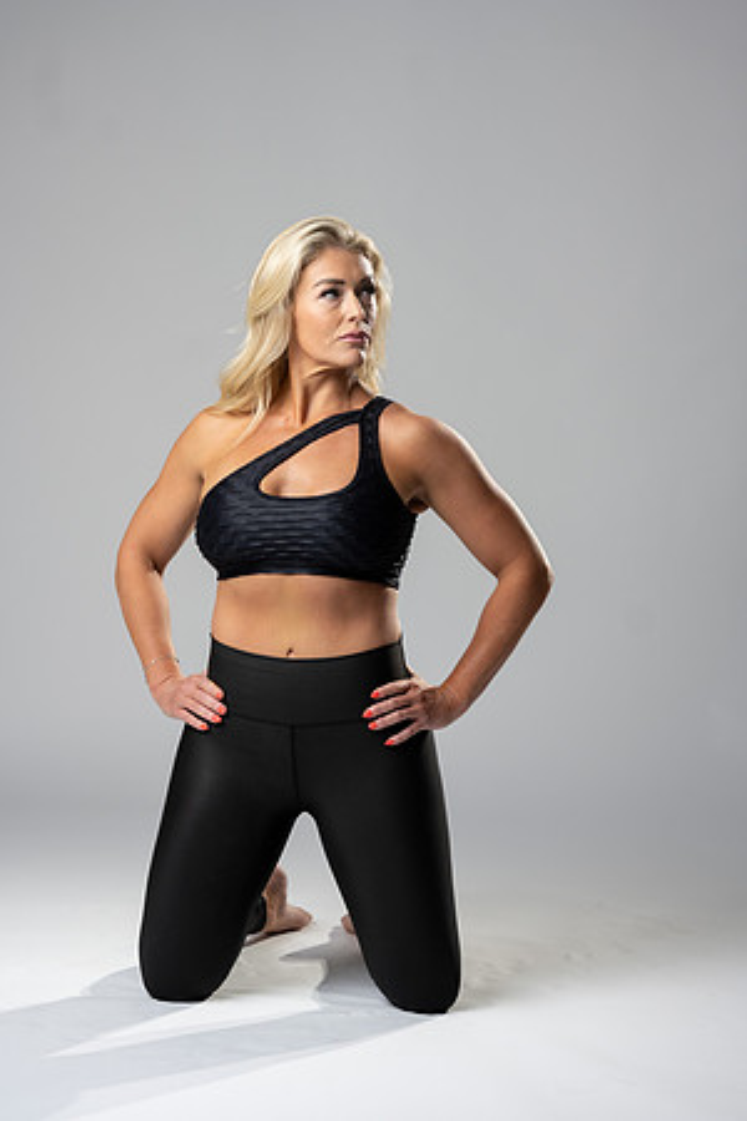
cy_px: 560
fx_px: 2645
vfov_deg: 23.9
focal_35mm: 85
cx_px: 374
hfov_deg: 16.1
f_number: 3.2
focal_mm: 85
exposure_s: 1/160
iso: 200
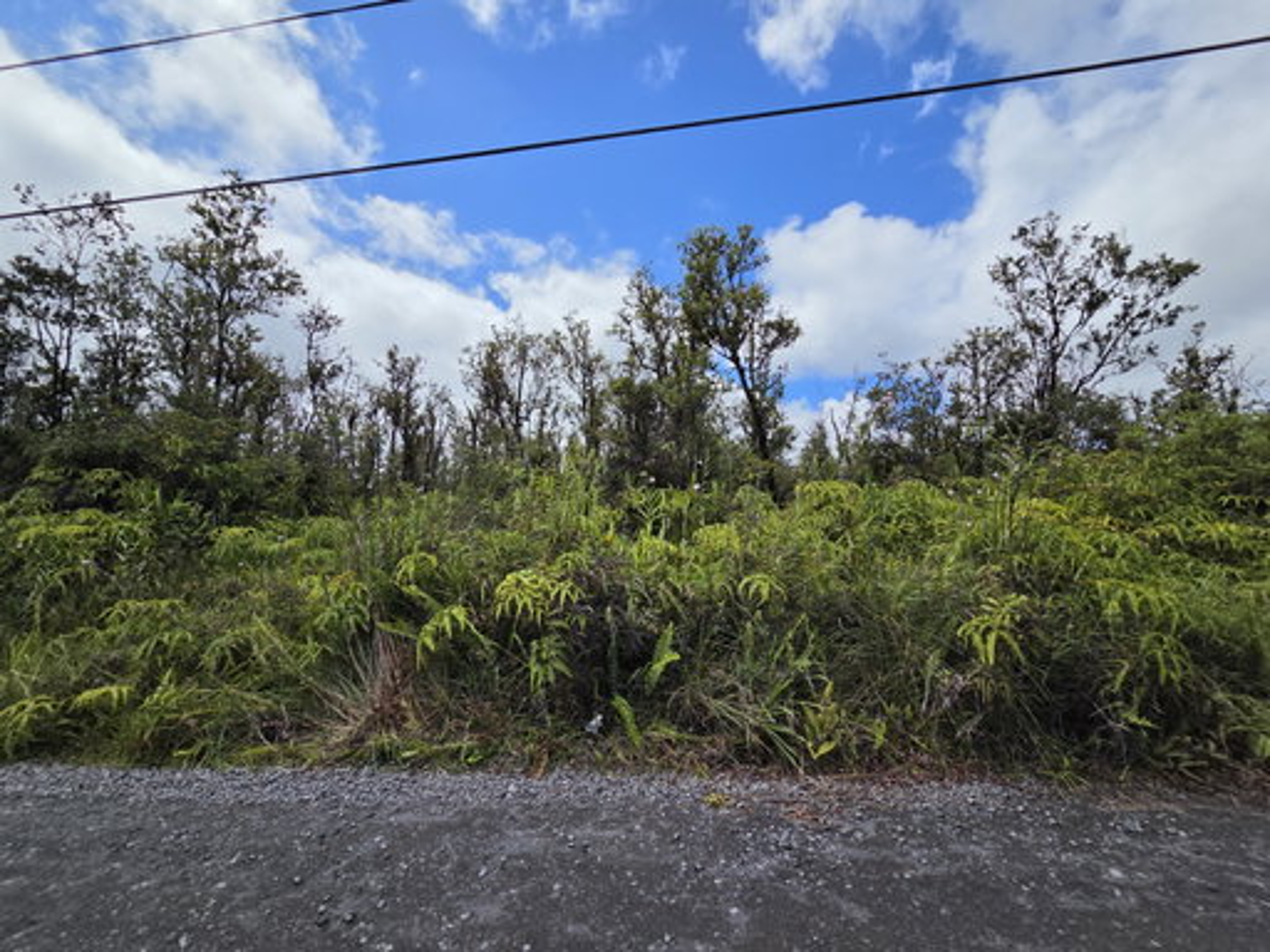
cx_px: 635
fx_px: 477
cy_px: 476
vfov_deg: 89.9
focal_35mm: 13
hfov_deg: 106.2
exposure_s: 1/6763
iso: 100
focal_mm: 2.2
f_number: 2.2
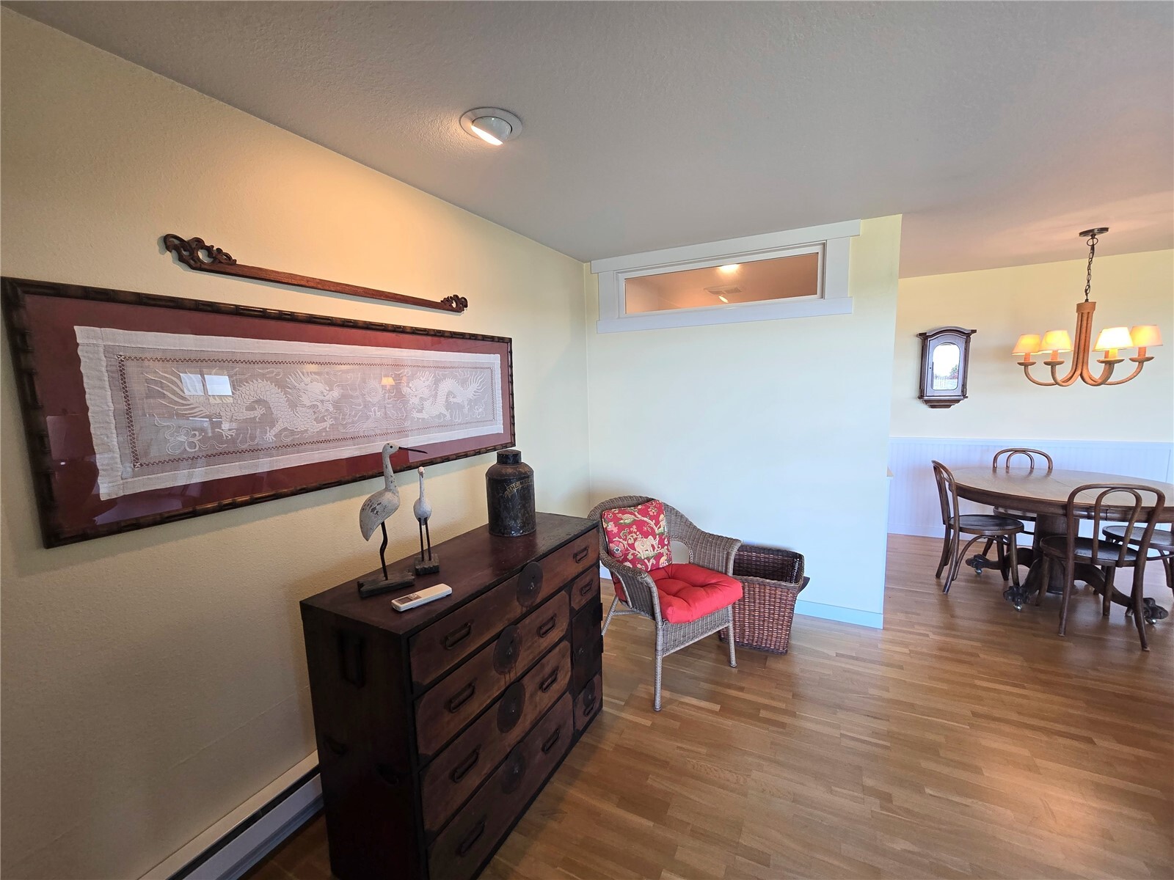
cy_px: 440
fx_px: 441
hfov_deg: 106.2
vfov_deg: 89.9
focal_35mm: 13
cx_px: 587
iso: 125
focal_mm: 2.2
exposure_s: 1/60
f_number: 2.2
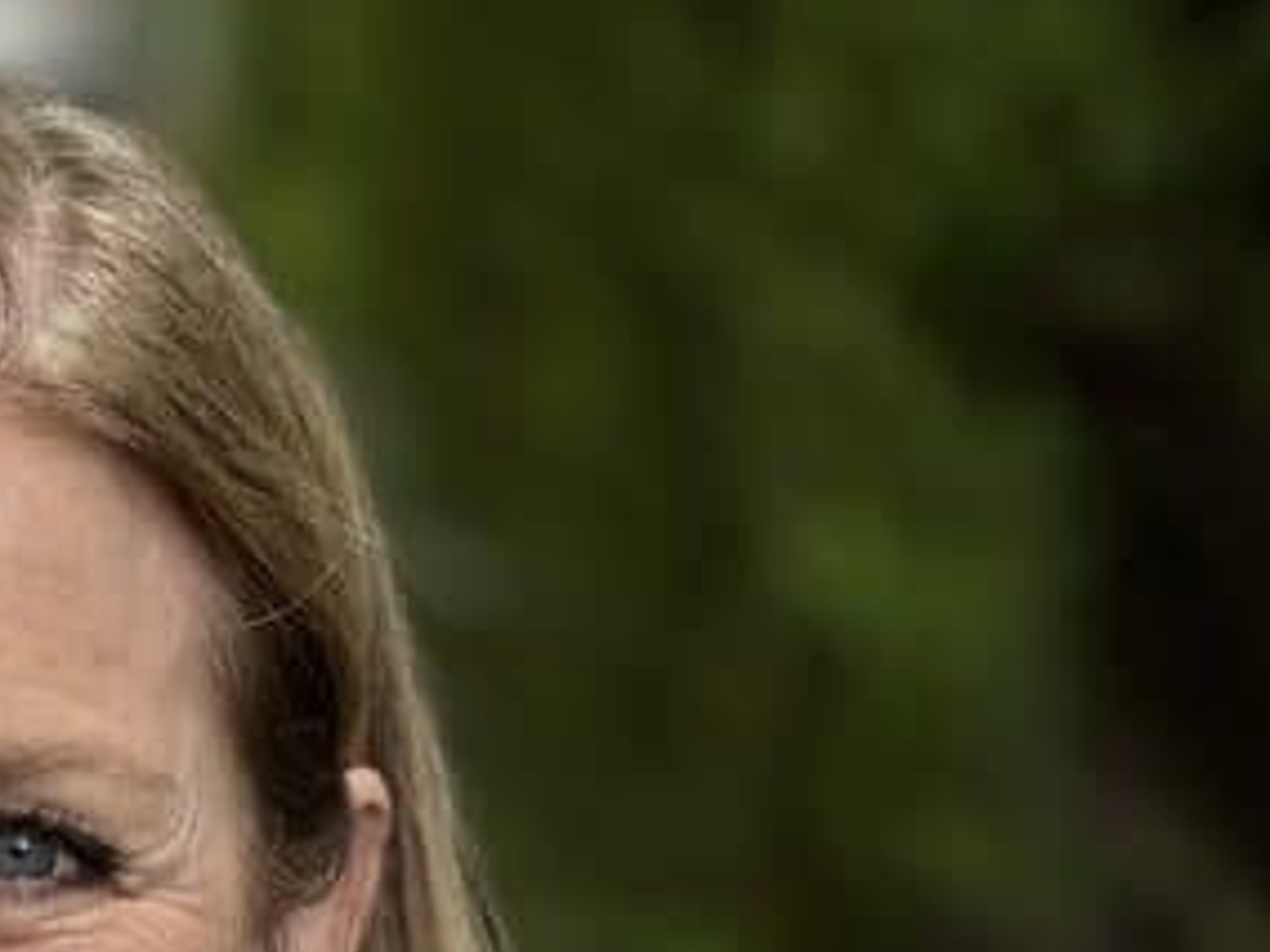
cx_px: -443
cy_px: 1596
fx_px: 10199
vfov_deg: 5.3
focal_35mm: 278
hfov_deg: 7.0
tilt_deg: -1.7
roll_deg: -2.8
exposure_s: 1/121
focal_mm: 9
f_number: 2.8
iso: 25
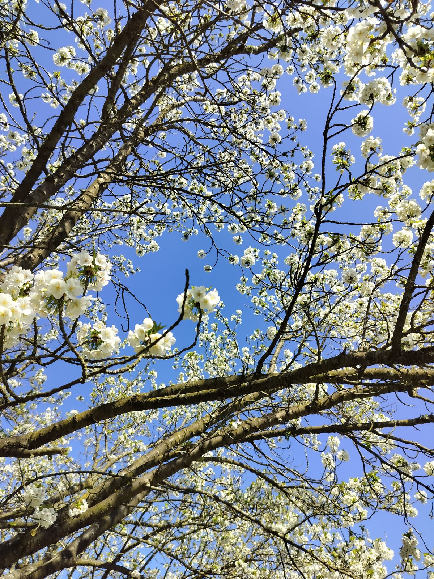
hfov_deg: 56.8
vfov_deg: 71.6
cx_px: 217
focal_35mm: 24
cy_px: 290
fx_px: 401
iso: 100
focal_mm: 5.24
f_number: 1.7
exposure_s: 1/675
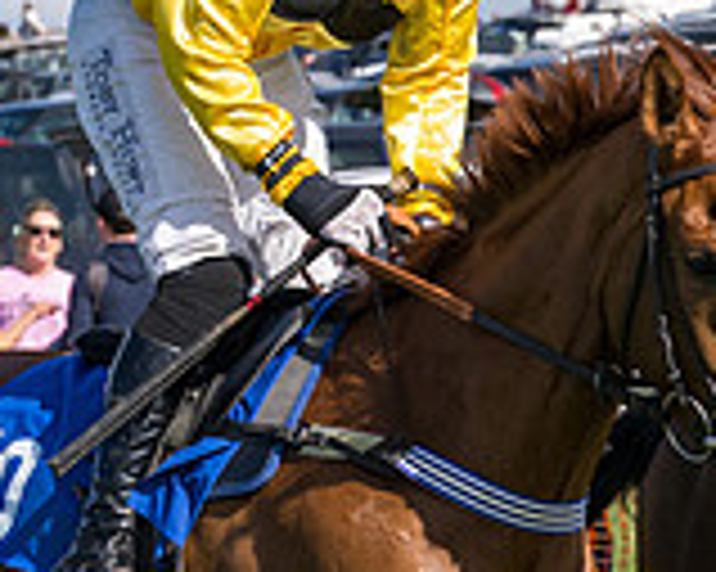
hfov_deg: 4.6
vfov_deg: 3.7
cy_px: 667
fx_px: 8874
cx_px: 625
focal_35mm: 419
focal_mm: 70
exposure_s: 1/2000
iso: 400
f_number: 5.6
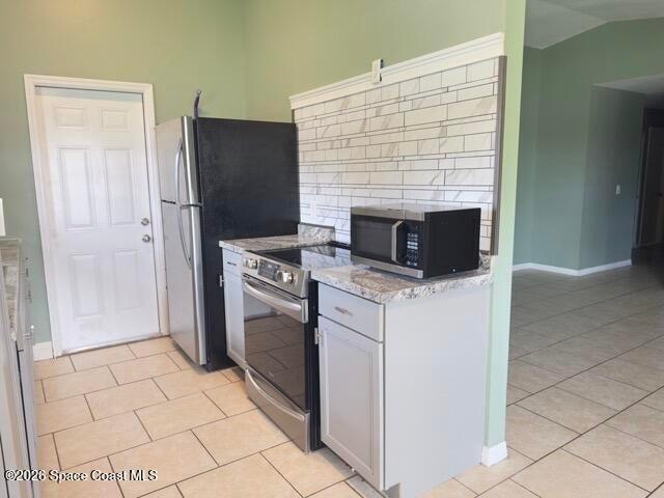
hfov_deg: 71.6
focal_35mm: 24
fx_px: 460
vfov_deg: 56.8
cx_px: 332
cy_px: 249
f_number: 1.78
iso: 320
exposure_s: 1/60
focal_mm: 6.76
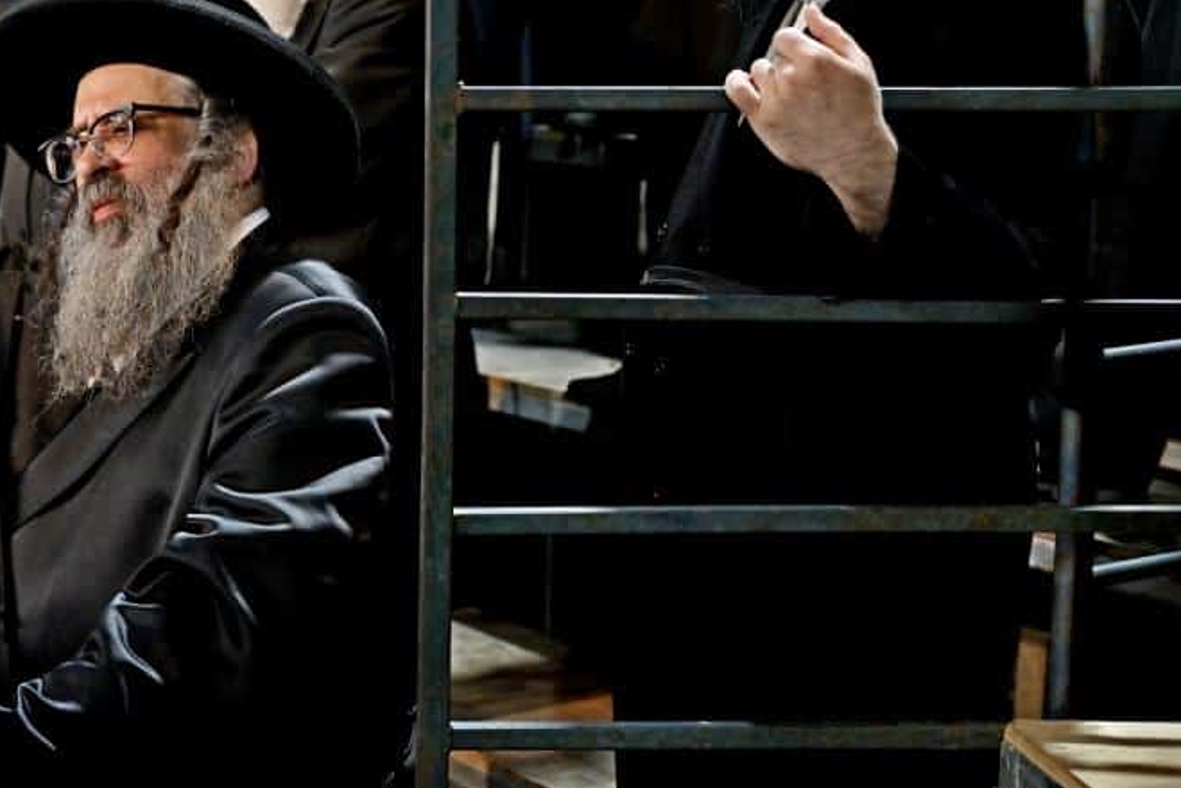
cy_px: 237
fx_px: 2396
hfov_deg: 27.3
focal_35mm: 73
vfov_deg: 18.6
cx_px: 281
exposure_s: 1/320
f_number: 4
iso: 1250
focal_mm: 47
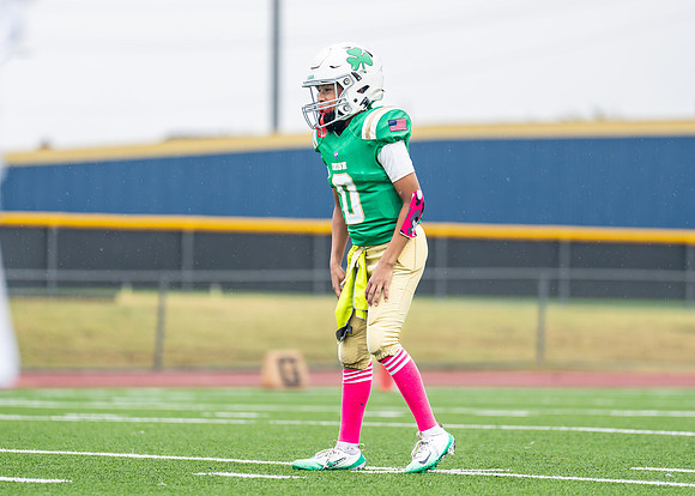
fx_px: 6814
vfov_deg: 4.2
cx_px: 346
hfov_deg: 5.8
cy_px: 274
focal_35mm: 345
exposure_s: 1/1000
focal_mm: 197
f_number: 2.8
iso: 500
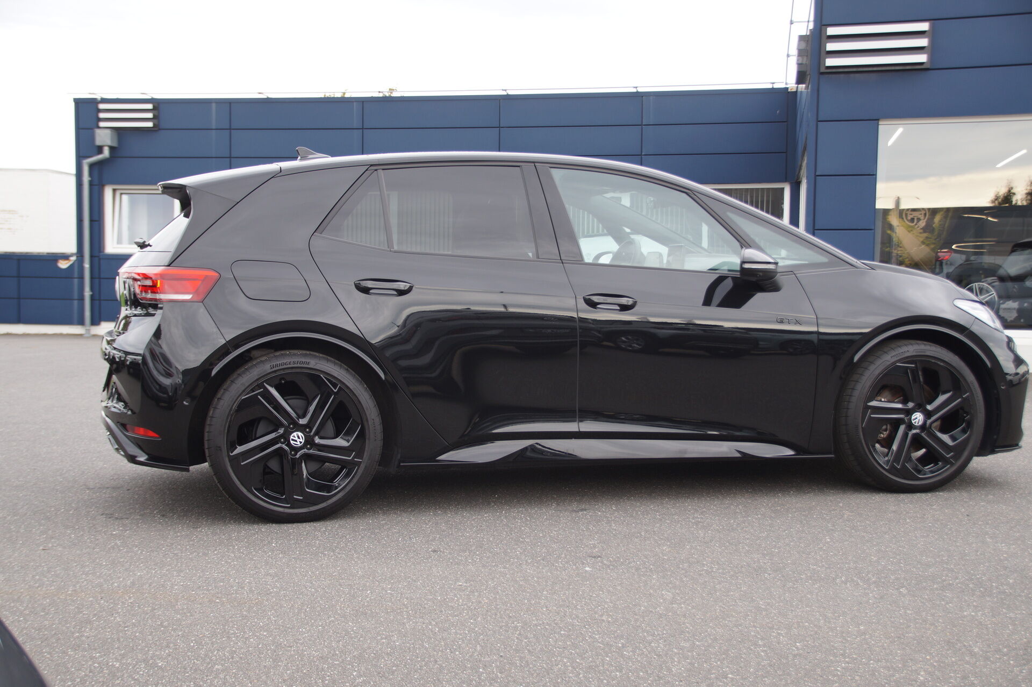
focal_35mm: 42
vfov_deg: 31.9
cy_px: 344
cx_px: 516
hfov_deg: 46.4
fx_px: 1203
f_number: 4.5
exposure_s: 1/60
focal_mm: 28
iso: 100
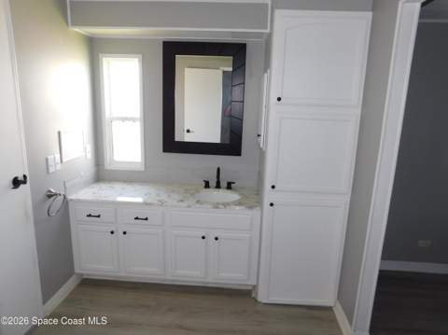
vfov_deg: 58.8
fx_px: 297
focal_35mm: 23
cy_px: 168
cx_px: 224
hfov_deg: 74.0
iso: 200
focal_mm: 4
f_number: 3
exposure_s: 1/30
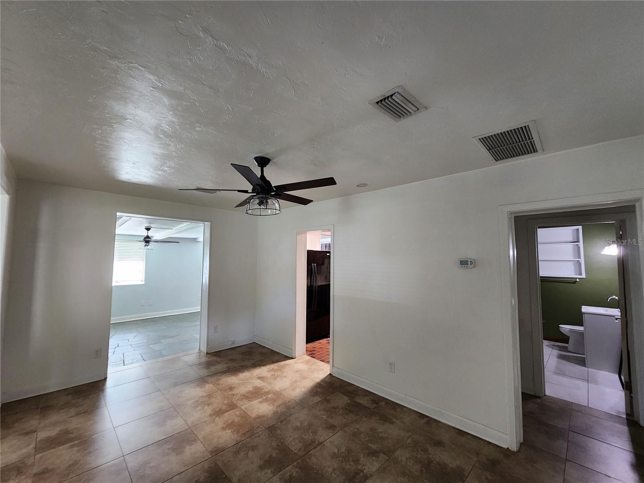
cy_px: 242
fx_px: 242
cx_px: 322
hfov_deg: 106.2
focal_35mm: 13
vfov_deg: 89.9
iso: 320
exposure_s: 1/30
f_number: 2.2
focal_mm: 2.2
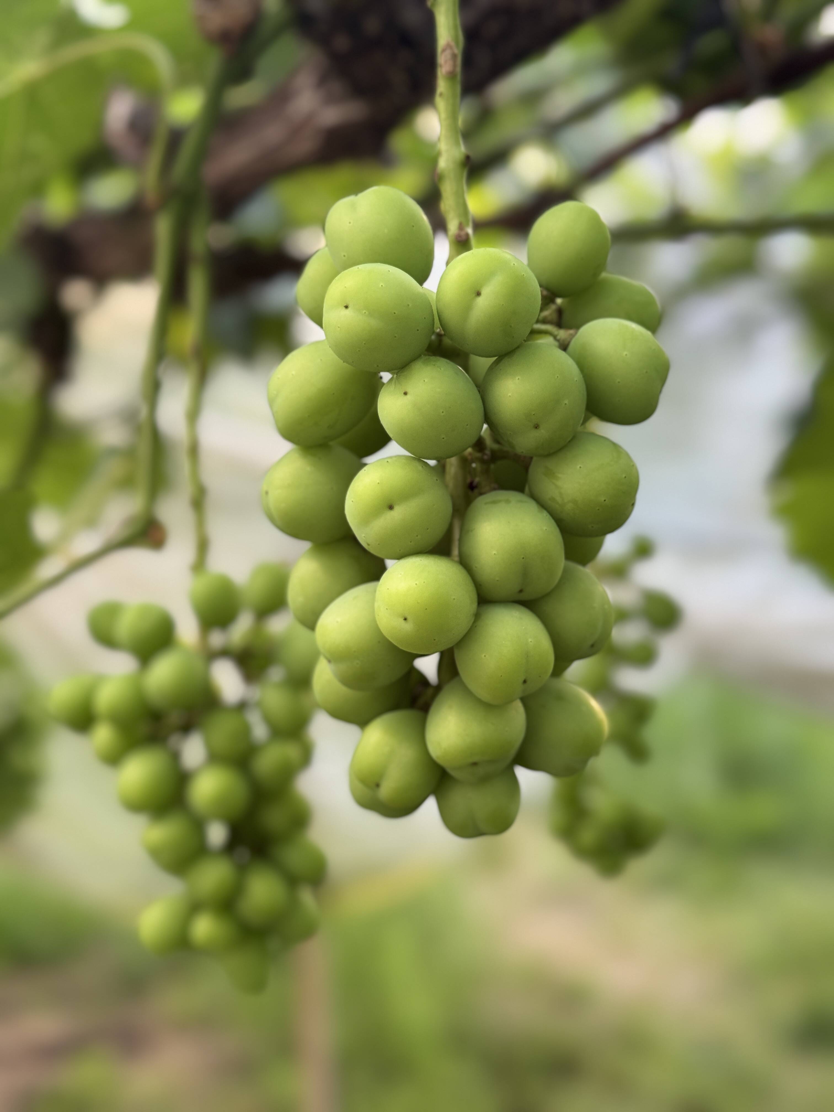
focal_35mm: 48
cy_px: 556
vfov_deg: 39.7
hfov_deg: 30.3
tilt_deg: +3.8
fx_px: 1542
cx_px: 417
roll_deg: +1.9
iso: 80
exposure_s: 1/121
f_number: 1.78
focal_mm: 6.76
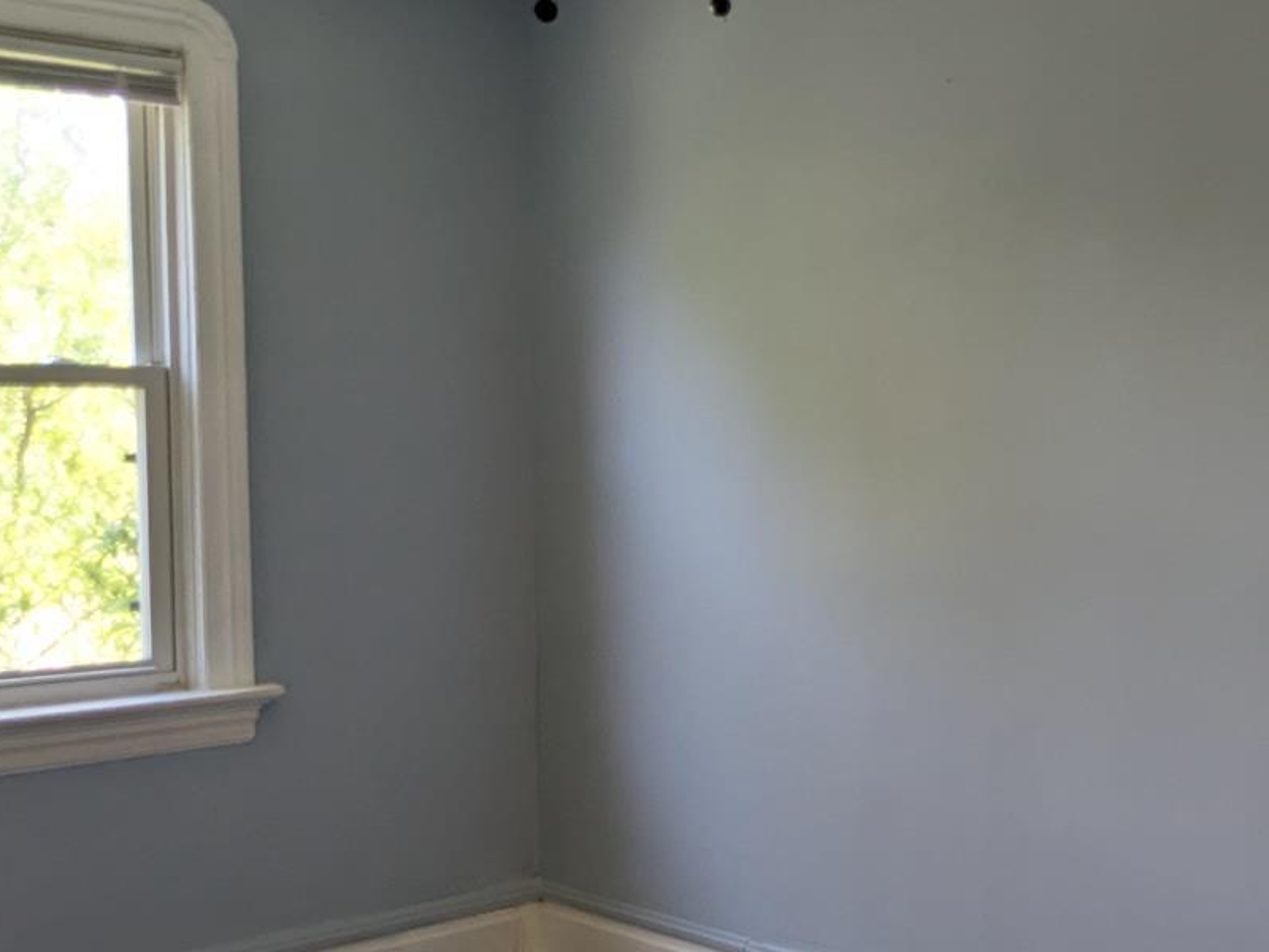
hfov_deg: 34.3
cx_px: 1042
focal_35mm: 54
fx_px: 1980
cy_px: 584
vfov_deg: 27.0
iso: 114
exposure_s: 1/126
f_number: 1.73
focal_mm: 4.38
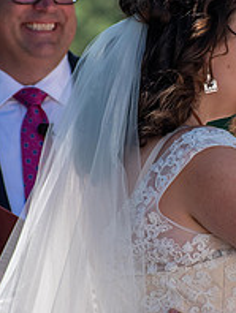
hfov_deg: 2.9
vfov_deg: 3.9
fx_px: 4599
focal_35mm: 507
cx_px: 233
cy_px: 201
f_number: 5
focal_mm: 155
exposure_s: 1/1600
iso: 400
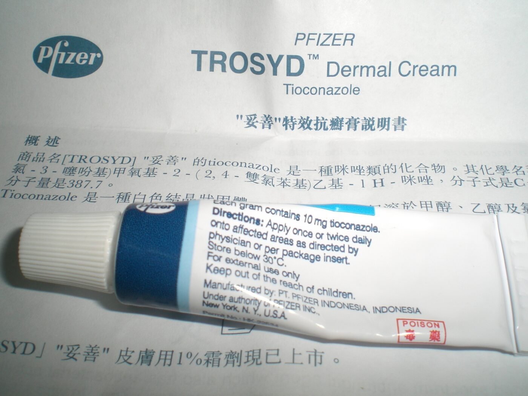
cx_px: 264
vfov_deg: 37.7
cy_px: 198
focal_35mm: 38
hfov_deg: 49.0
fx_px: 580
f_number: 4.4
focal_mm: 6.3
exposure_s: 1/60
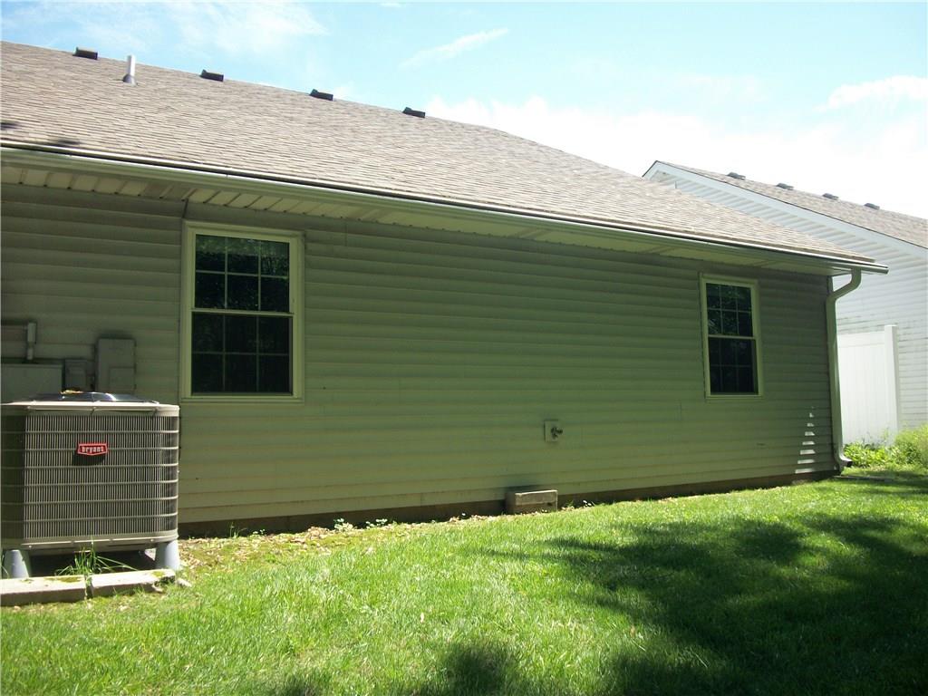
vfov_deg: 44.2
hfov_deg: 56.8
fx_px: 858
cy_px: 348
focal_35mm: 32
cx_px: 464
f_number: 8.8
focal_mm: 5.7
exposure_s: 1/80
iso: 80
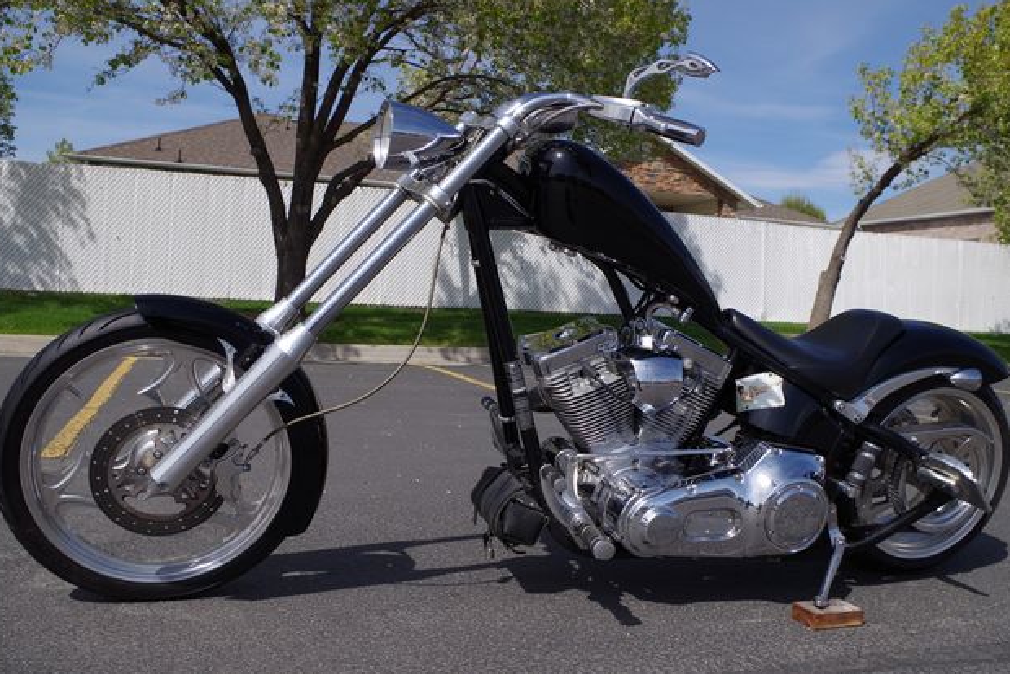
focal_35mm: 32
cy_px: 343
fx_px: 898
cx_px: 500
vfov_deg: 41.2
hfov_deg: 58.7
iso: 100
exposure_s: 1/400
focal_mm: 21.25
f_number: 8
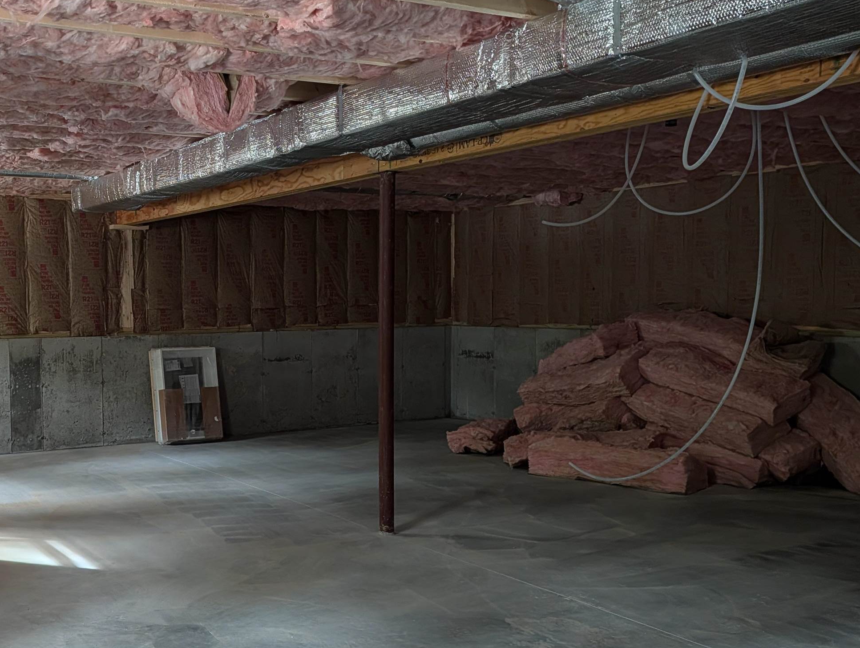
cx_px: 210
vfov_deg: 37.7
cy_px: 367
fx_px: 945
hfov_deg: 47.0
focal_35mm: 38
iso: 41
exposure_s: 1/48.9
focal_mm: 6.9
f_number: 1.68
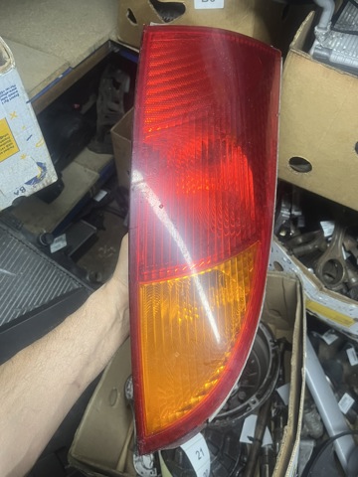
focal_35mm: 26
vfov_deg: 67.3
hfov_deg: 53.1
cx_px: 179
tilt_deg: -54.2
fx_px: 359
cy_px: 238
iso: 160
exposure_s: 1/60
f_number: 1.6
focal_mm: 5.1
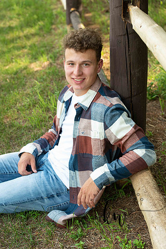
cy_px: 124
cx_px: 83
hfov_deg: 18.2
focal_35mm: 75
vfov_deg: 27.0
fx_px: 519
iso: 400
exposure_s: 1/200
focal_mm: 75
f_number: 5
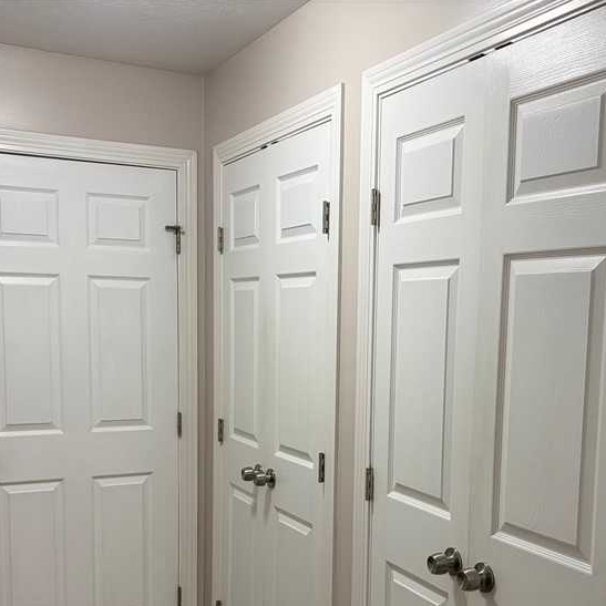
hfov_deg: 39.1
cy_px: 423
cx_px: 333
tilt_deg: -5.8
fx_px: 852
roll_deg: -0.8
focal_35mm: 43
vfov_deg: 38.5
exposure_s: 1/60
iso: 80
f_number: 1.6
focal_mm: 5.96
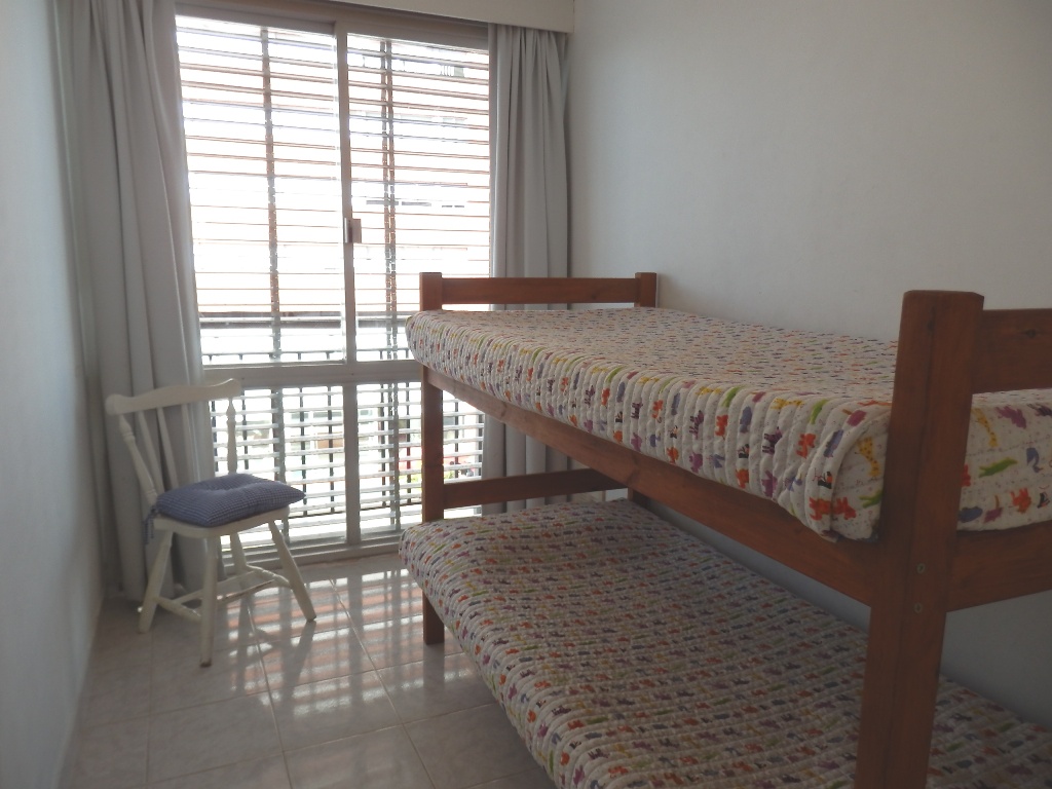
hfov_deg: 69.4
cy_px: 394
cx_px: 526
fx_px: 760
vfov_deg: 54.9
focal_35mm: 25
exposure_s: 1/125
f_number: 3
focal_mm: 4.5
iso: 80
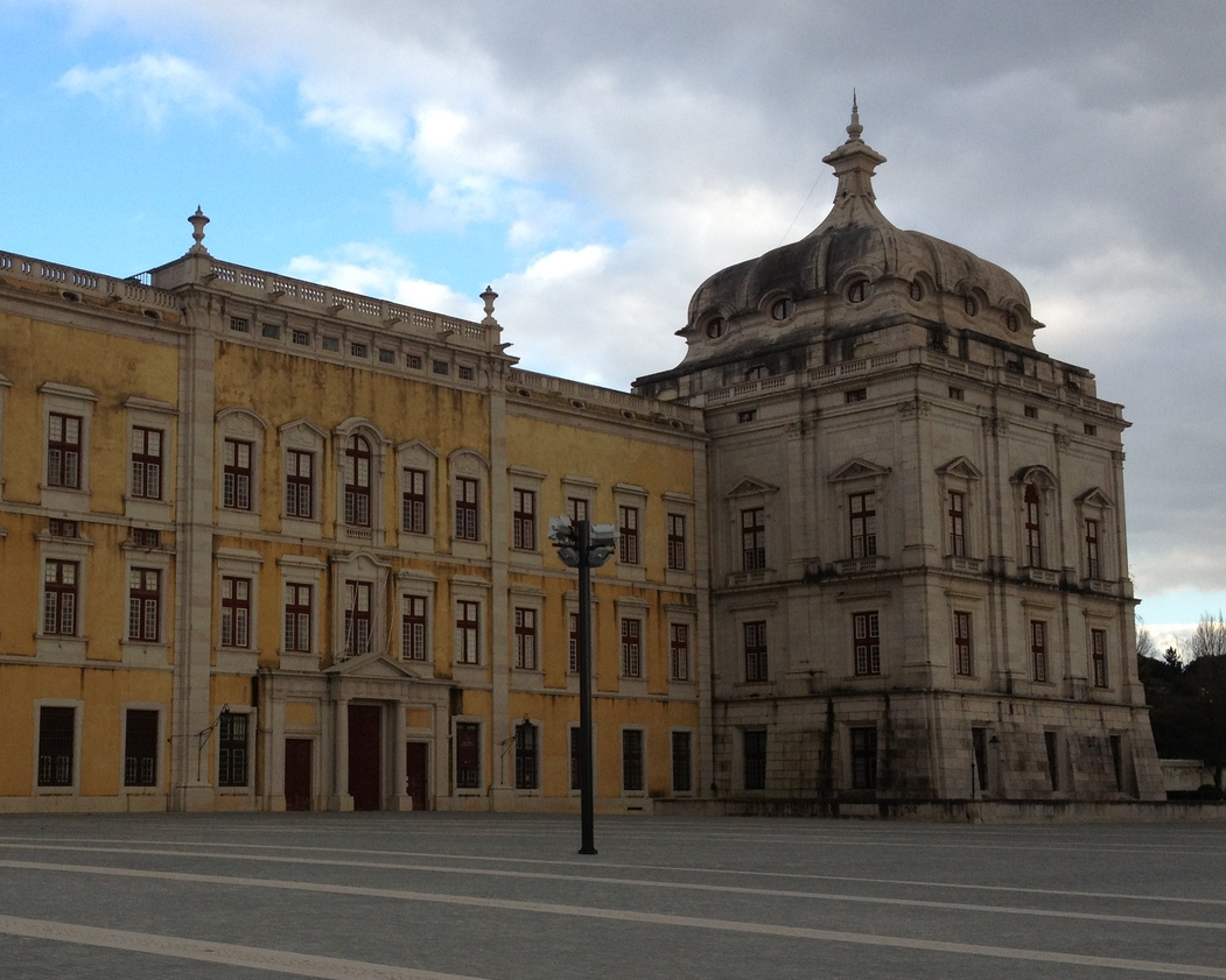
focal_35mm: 52
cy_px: 560
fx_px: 1887
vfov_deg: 29.1
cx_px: 432
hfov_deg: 35.7
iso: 64
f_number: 2.4
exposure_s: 1/442
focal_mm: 4.28
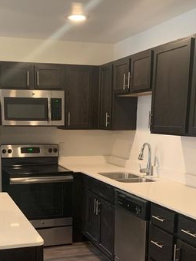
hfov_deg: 28.4
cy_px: 195
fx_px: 385
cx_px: 71
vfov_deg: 36.6
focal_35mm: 51
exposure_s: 1/40
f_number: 1.8
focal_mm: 4.25
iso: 400
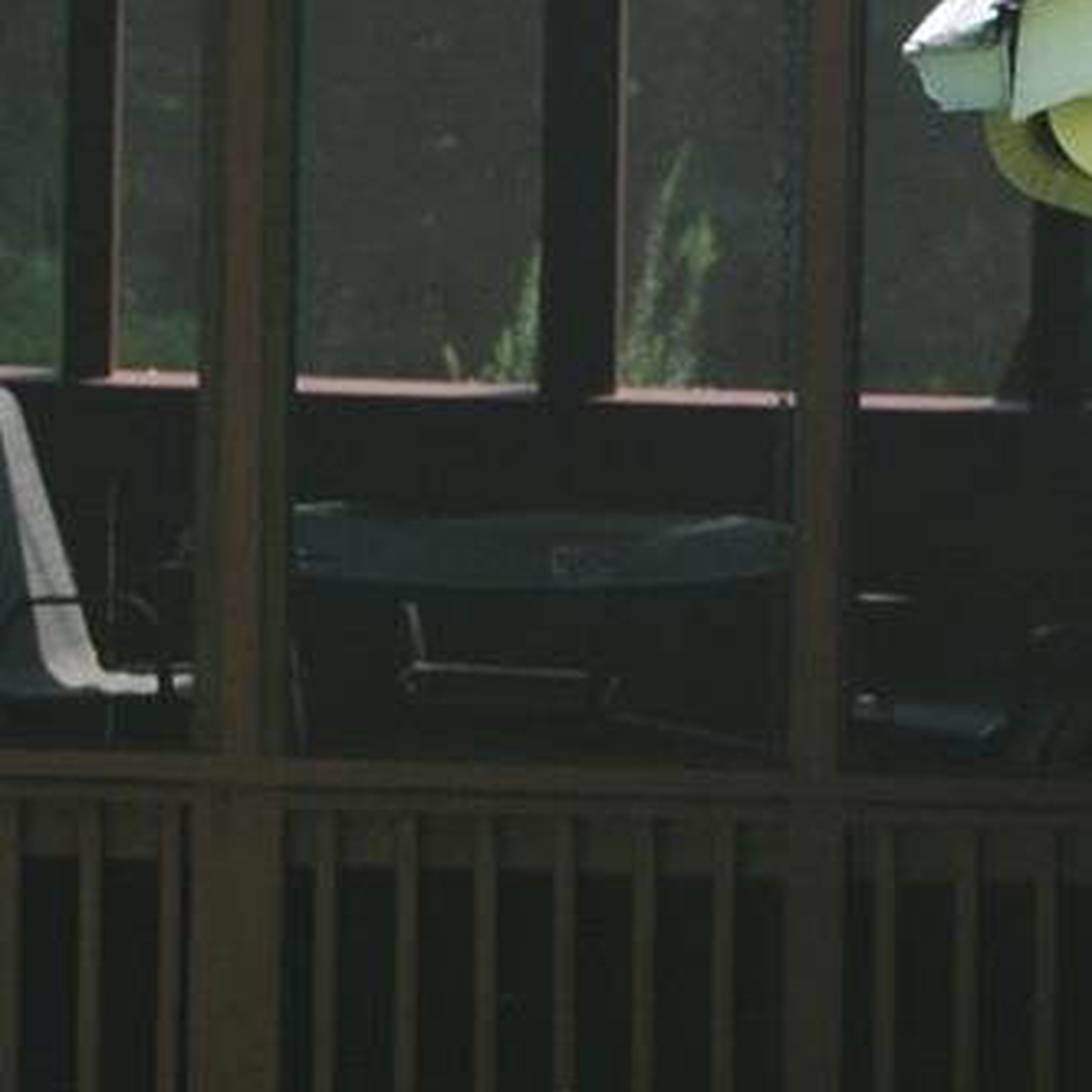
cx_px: 2526
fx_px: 15440
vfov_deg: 4.0
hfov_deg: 4.0
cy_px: -543
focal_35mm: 433
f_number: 5.6
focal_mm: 55
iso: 140
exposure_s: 1/125
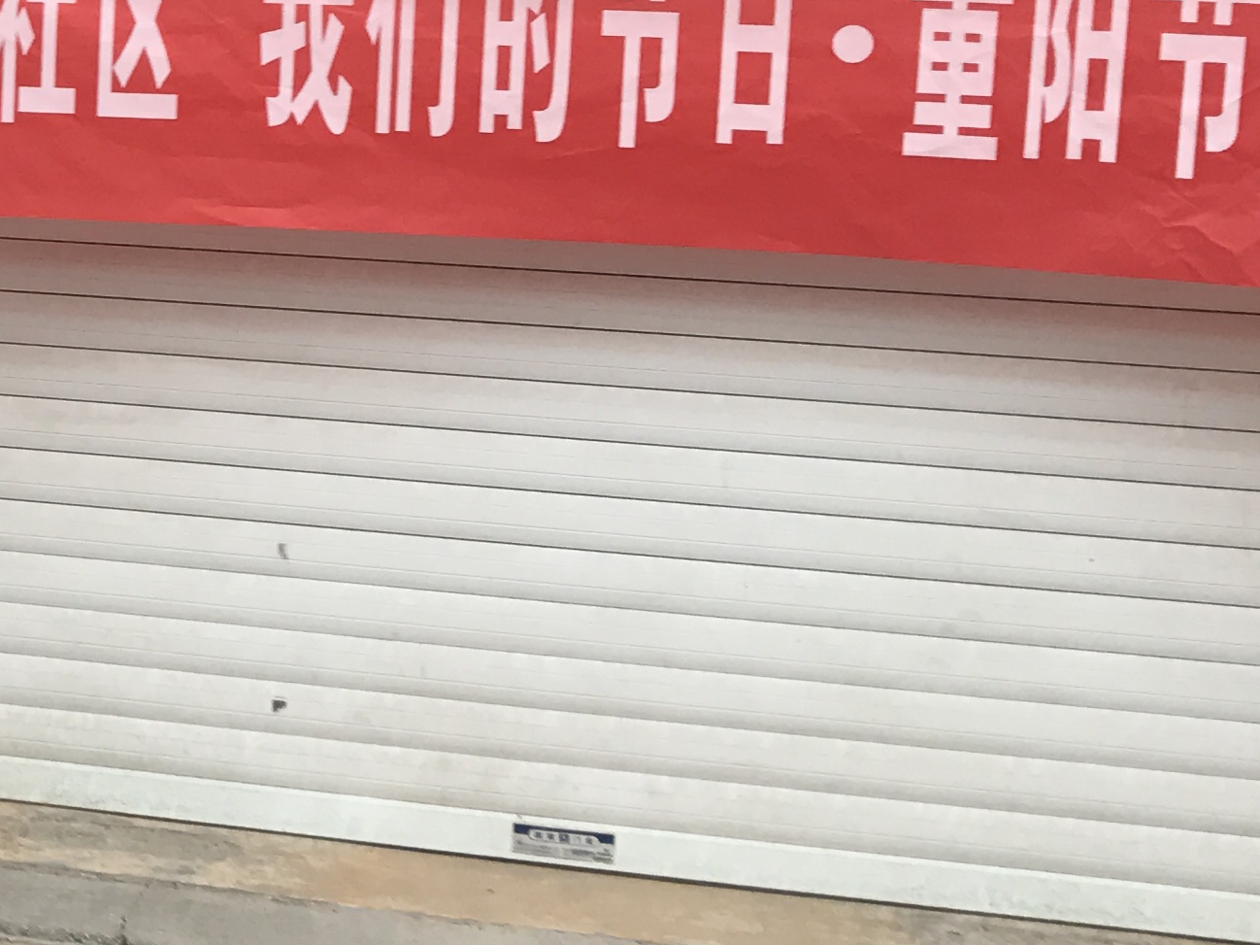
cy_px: 322
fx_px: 3166
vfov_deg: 16.9
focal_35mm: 87
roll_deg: -1.9
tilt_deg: -2.1
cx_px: -231
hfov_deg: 21.0
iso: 20
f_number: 1.8
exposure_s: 1/251
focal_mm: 3.99
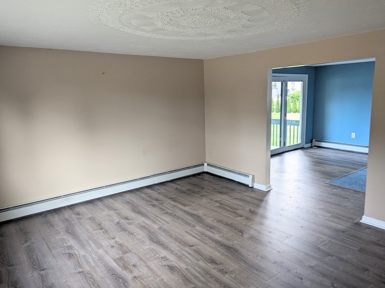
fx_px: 278
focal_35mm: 25
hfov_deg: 69.4
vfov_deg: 54.9
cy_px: 143
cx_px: 199
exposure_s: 1/43
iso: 46
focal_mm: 6.81
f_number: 1.85
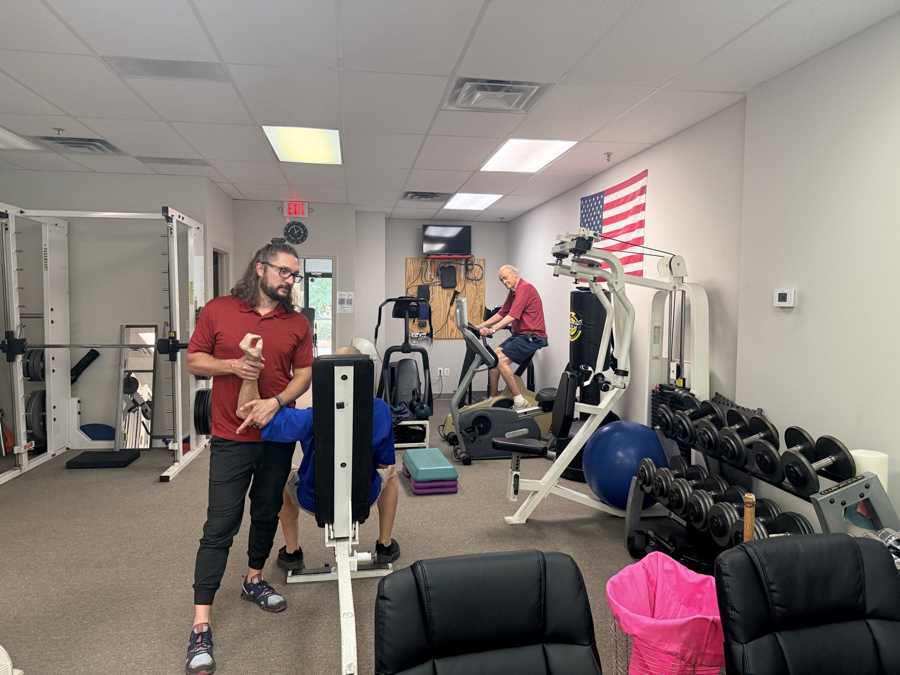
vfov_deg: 56.8
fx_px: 624
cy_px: 338
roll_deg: -0.4
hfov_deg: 71.6
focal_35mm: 24
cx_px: 450
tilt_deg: -3.1
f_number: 1.78
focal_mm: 6.76
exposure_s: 1/120
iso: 320
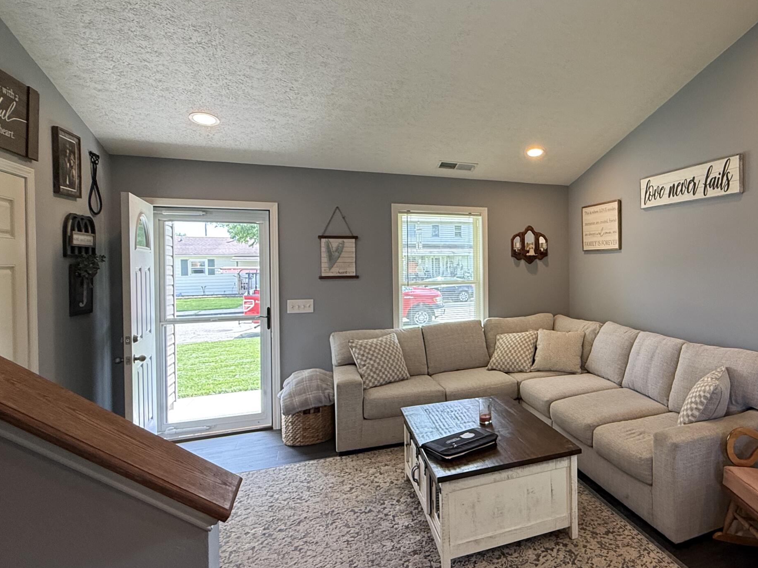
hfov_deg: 69.1
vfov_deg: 58.9
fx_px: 504
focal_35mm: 23
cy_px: 269
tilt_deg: +1.0
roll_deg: +0.0
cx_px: 569
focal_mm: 2.22
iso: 200
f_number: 2.2
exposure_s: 1/120
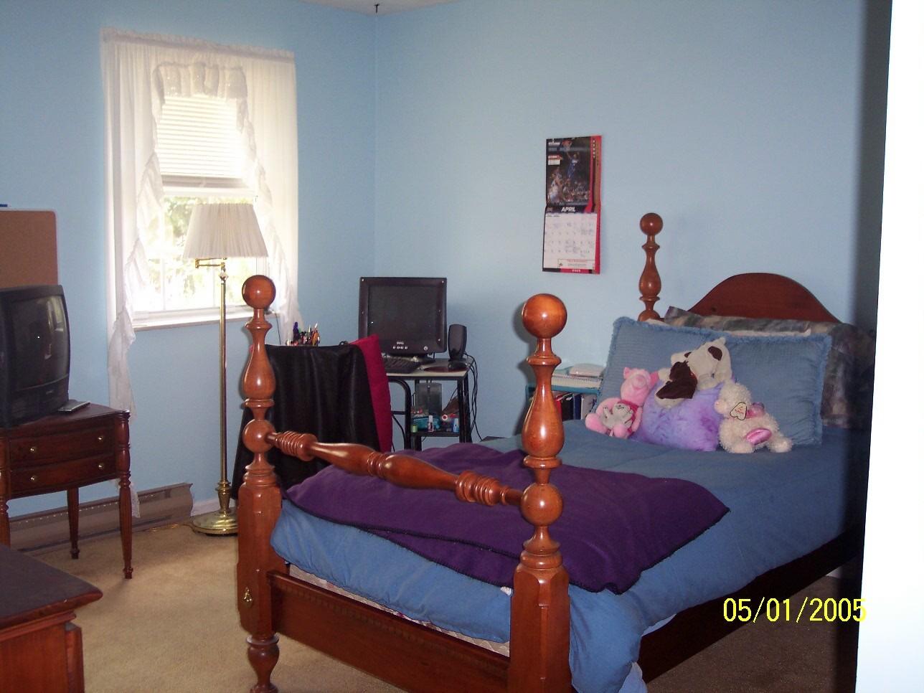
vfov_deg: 37.7
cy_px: 346
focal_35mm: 38
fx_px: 1014
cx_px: 462
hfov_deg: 49.0
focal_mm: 8
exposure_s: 1/30
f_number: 2.8
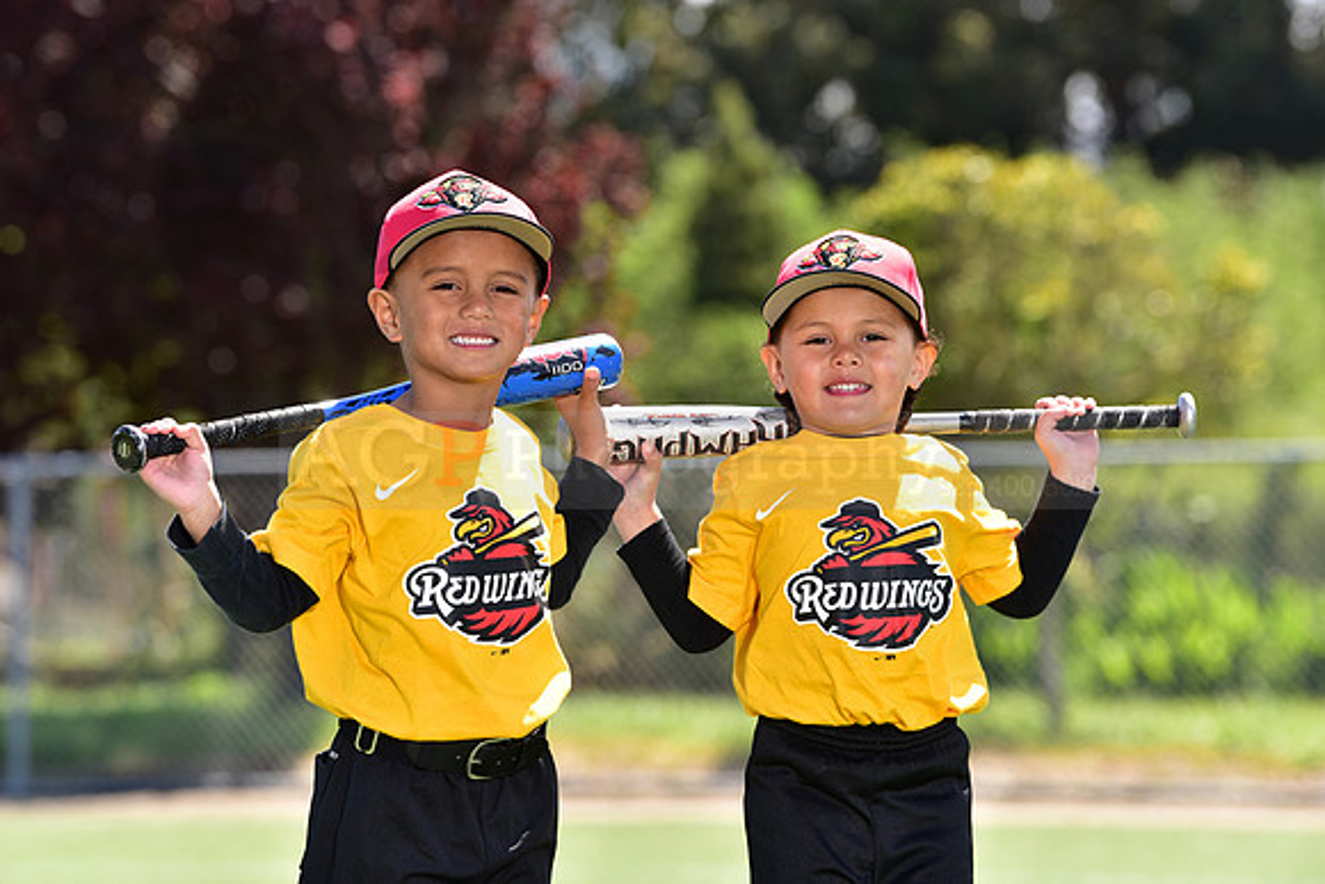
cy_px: 442
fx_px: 6258
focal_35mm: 170
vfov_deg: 8.1
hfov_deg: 12.1
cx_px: 662
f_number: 5
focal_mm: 170
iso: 80
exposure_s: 1/200
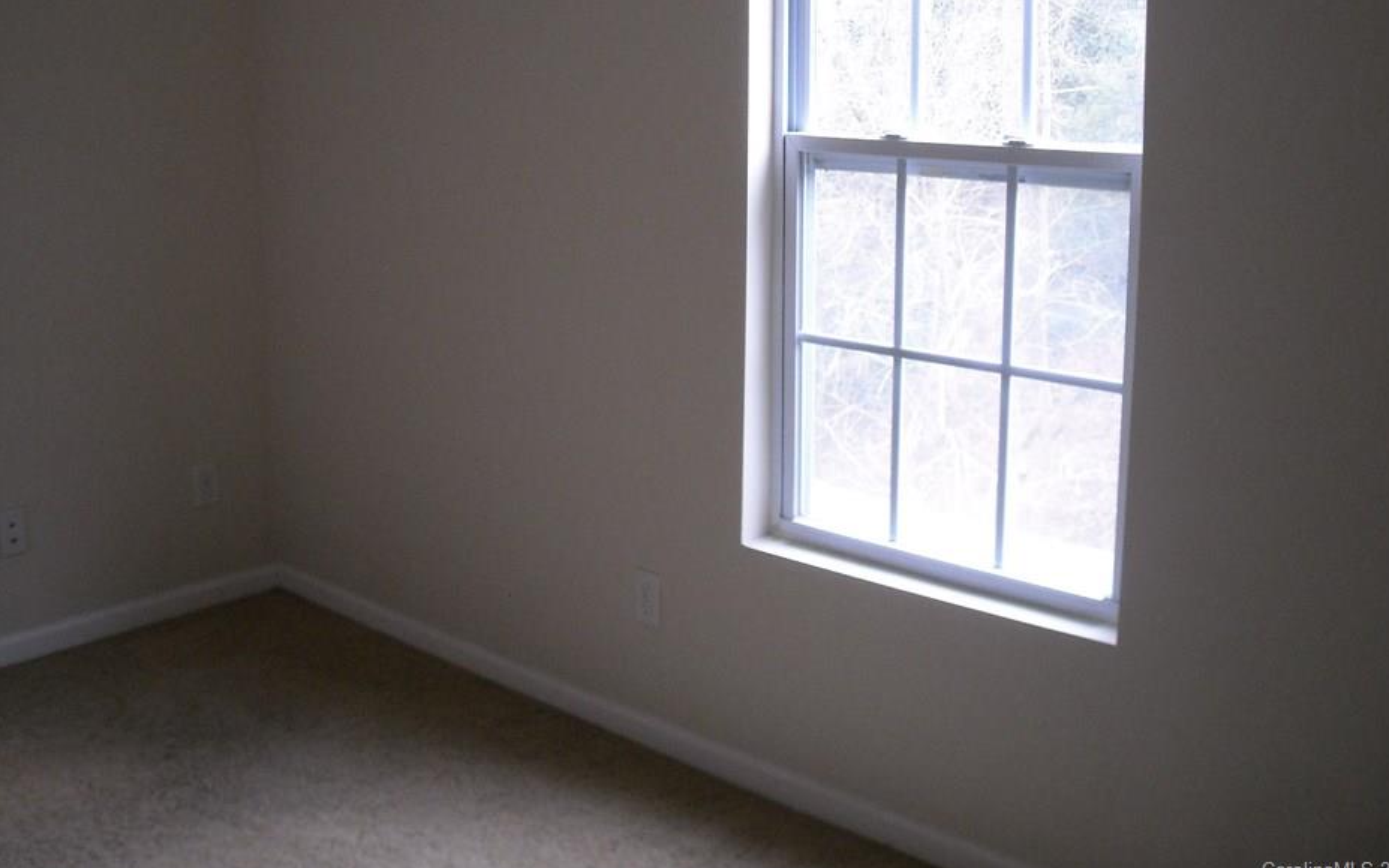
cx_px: 667
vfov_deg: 31.1
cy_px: 309
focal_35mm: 41
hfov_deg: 48.2
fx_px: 1552
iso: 351
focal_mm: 5.7
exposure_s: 1/60
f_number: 2.8
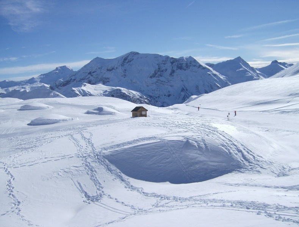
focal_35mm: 36
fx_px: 313
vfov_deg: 40.0
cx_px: 150
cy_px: 114
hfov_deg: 51.1
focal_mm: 6
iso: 100
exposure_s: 1/2000
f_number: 4.7
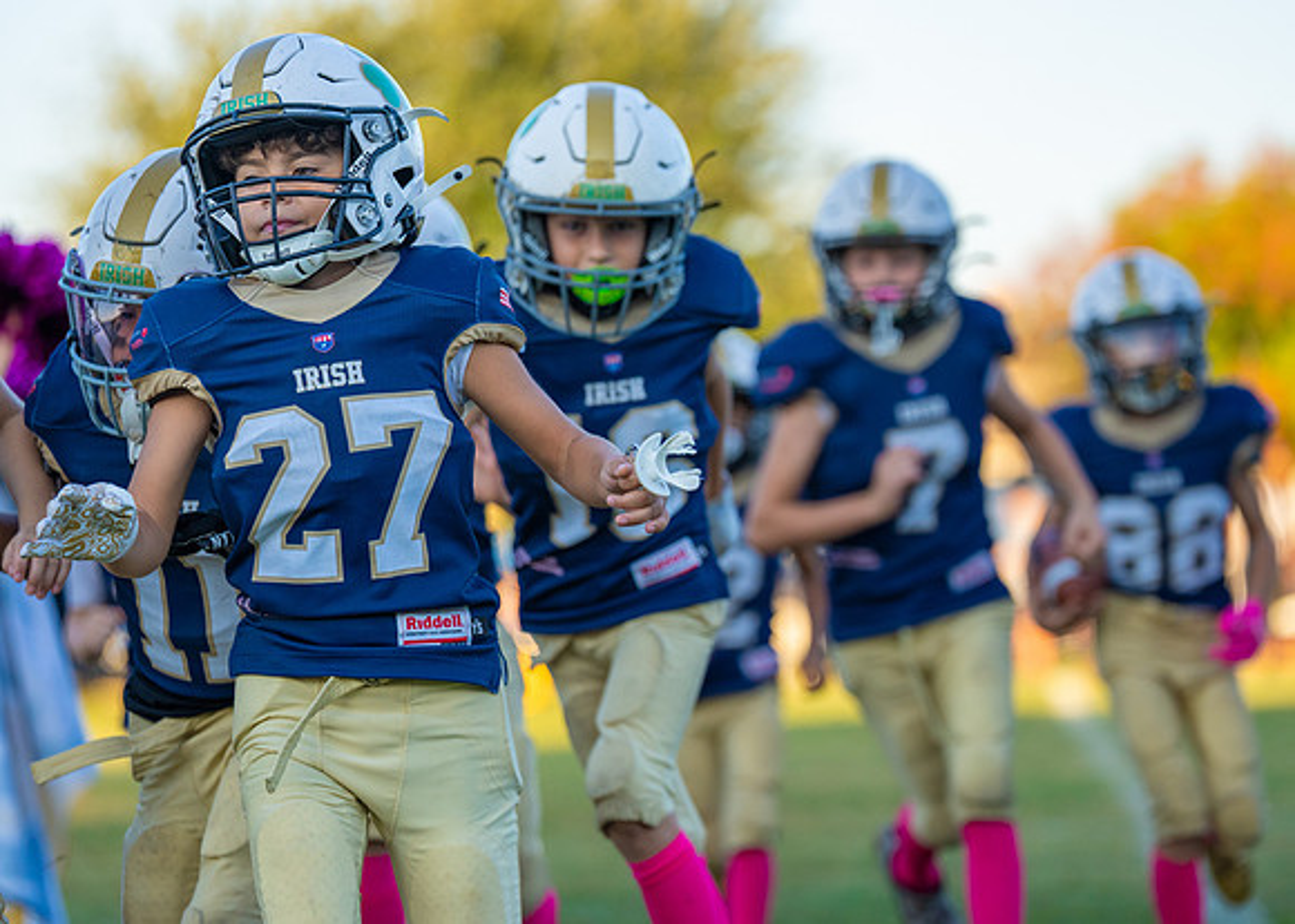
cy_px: 470
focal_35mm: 164
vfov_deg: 8.8
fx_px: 6024
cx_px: 690
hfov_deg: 12.3
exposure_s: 1/2500
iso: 640
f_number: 2.8
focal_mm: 142
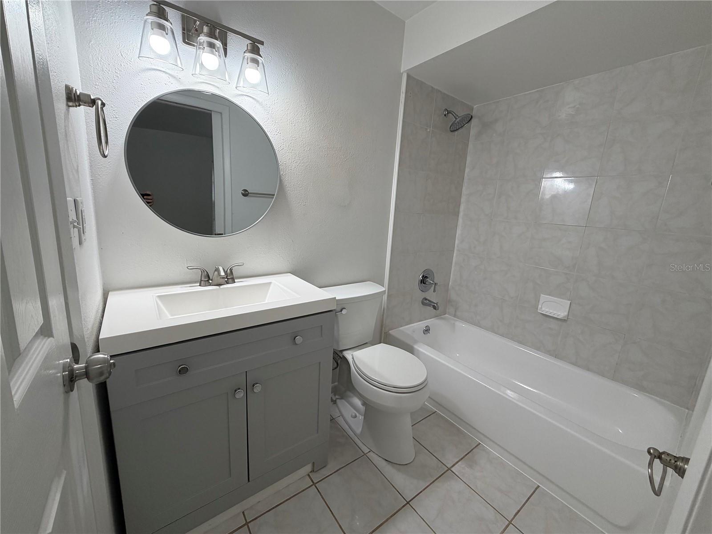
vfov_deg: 85.7
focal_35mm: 14
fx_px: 288
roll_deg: -4.0
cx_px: 356
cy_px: 267
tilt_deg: -12.1
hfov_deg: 102.1
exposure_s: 1/120
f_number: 2.2
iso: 125
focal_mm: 2.22
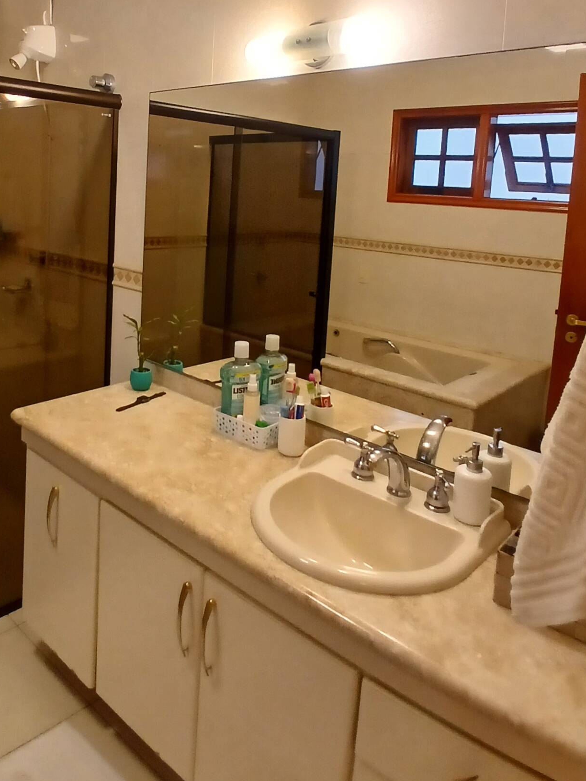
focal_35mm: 26
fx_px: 587
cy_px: 243
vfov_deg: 65.0
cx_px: 190
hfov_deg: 51.9
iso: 100
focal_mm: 1.4
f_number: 2.2
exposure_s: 1/30
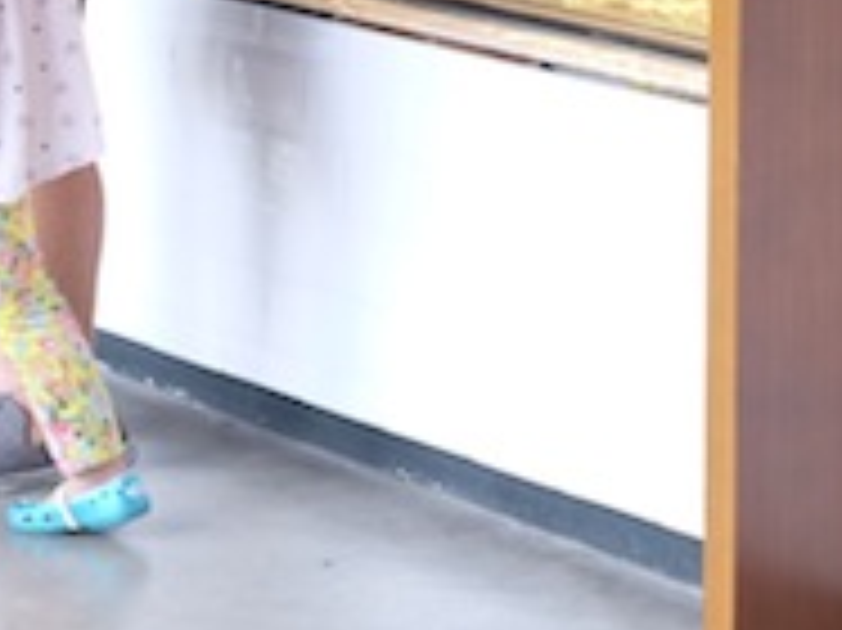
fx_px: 4108
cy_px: -313
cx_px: 1261
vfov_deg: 8.6
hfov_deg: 11.2
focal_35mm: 169
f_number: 3.6
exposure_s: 1/125
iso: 640
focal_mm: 27
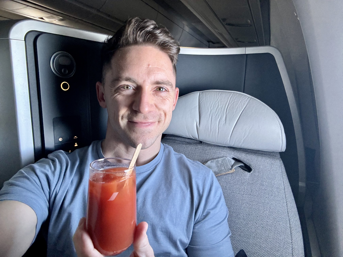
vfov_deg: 58.9
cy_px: 128
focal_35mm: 23
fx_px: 228
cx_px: 172
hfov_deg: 73.9
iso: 80
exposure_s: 1/67
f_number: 1.9
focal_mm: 2.69
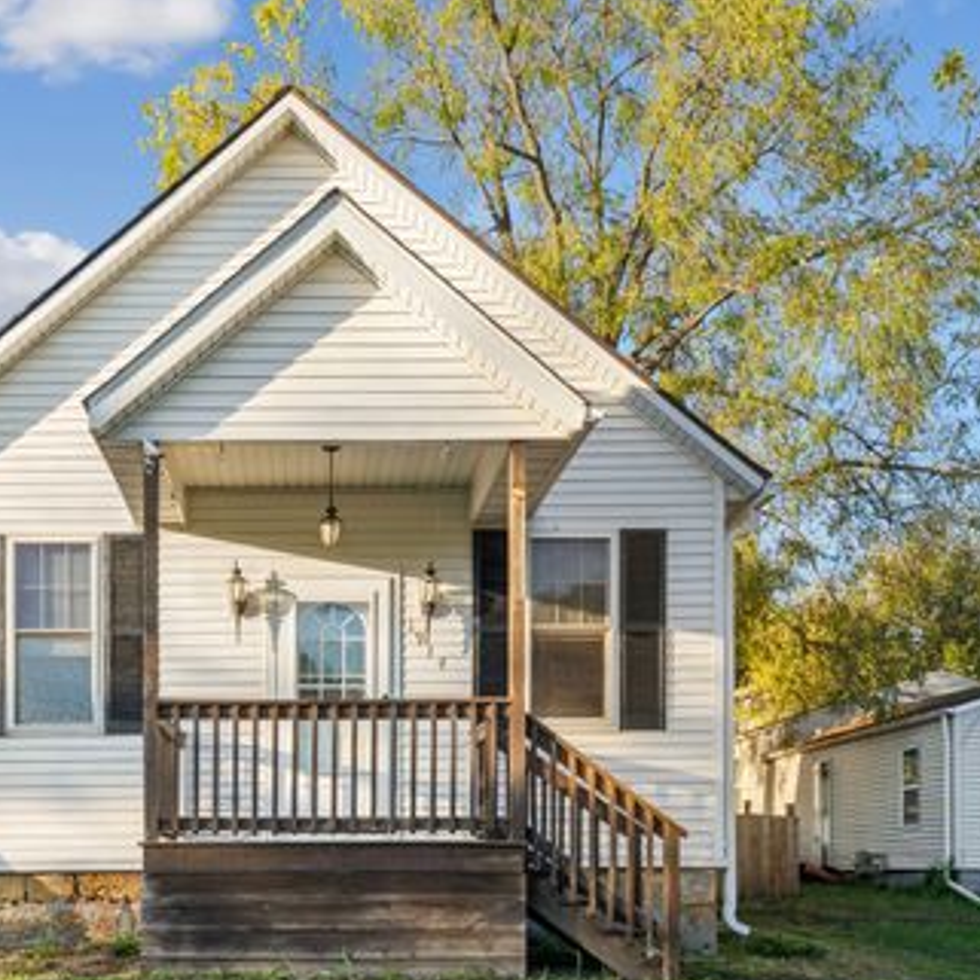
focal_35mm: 41
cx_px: 299
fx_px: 1313
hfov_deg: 40.2
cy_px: 502
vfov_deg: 40.9
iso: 80
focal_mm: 31
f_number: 5.6
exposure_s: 1/60
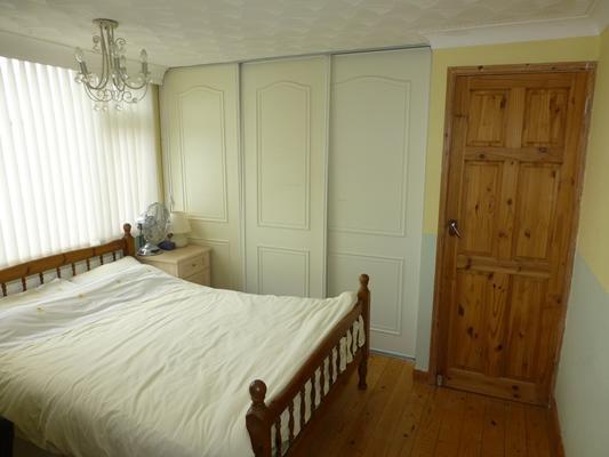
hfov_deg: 71.6
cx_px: 304
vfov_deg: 56.8
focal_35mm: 24
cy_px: 228
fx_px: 422
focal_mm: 4.3
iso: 125
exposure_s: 1/60
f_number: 3.3
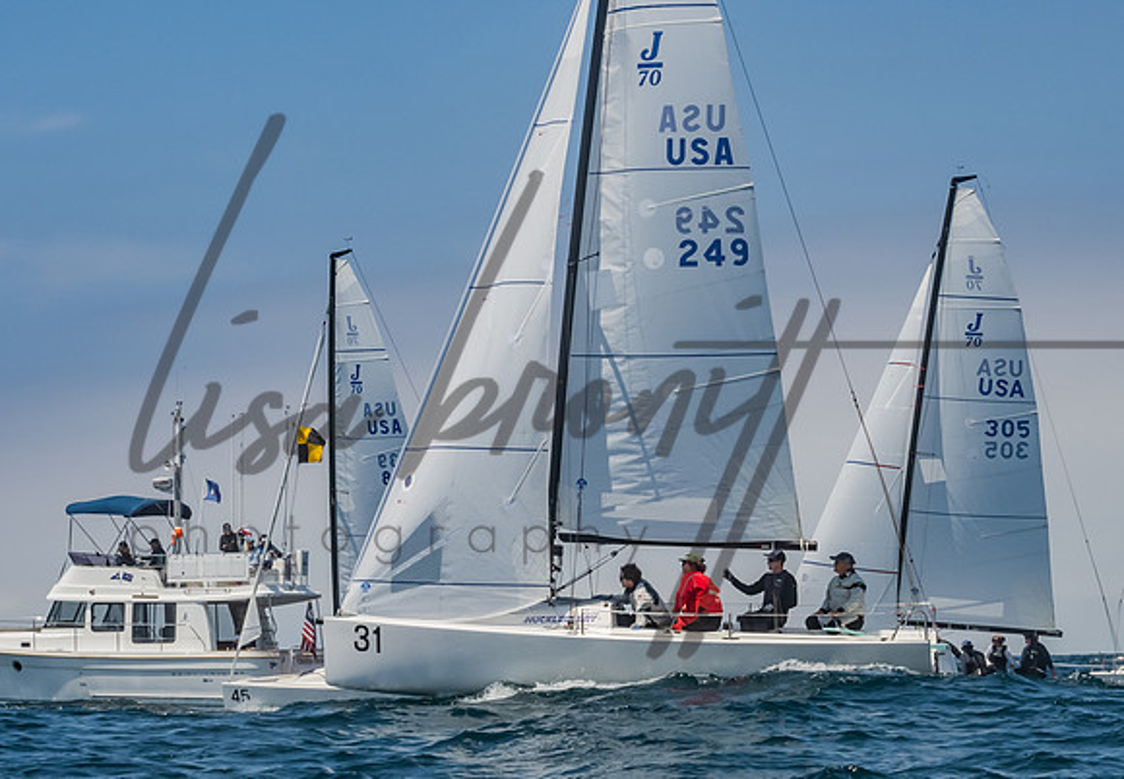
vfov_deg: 11.1
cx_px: 671
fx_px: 3999
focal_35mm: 127
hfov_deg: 16.0
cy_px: 435
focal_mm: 70
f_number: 14
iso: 640
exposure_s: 1/1000
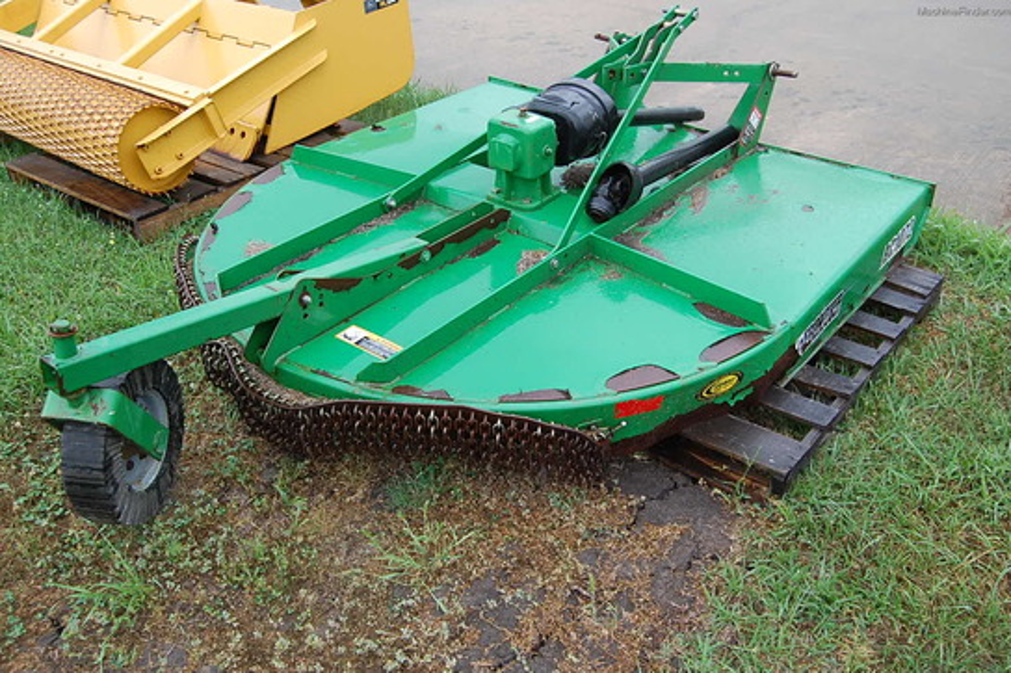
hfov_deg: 62.0
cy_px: 336
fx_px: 842
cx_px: 506
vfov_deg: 43.6
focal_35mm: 30
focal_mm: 20
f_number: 5.6
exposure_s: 1/125
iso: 400
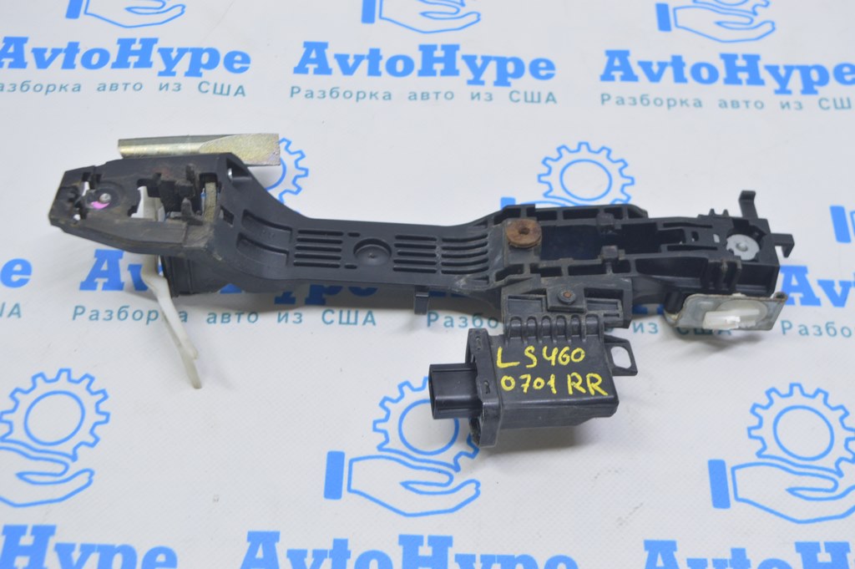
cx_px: 428
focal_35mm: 46
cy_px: 284
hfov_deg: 42.4
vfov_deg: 28.9
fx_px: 1103
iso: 400
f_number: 5.6
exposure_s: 1/20
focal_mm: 31
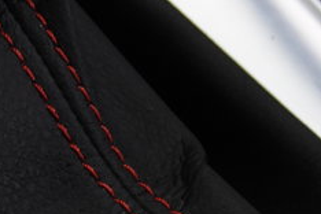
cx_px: -204
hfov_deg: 7.9
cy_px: 256
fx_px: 2271
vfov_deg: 5.4
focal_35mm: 255
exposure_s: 1/50
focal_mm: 31
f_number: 3.3
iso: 1800
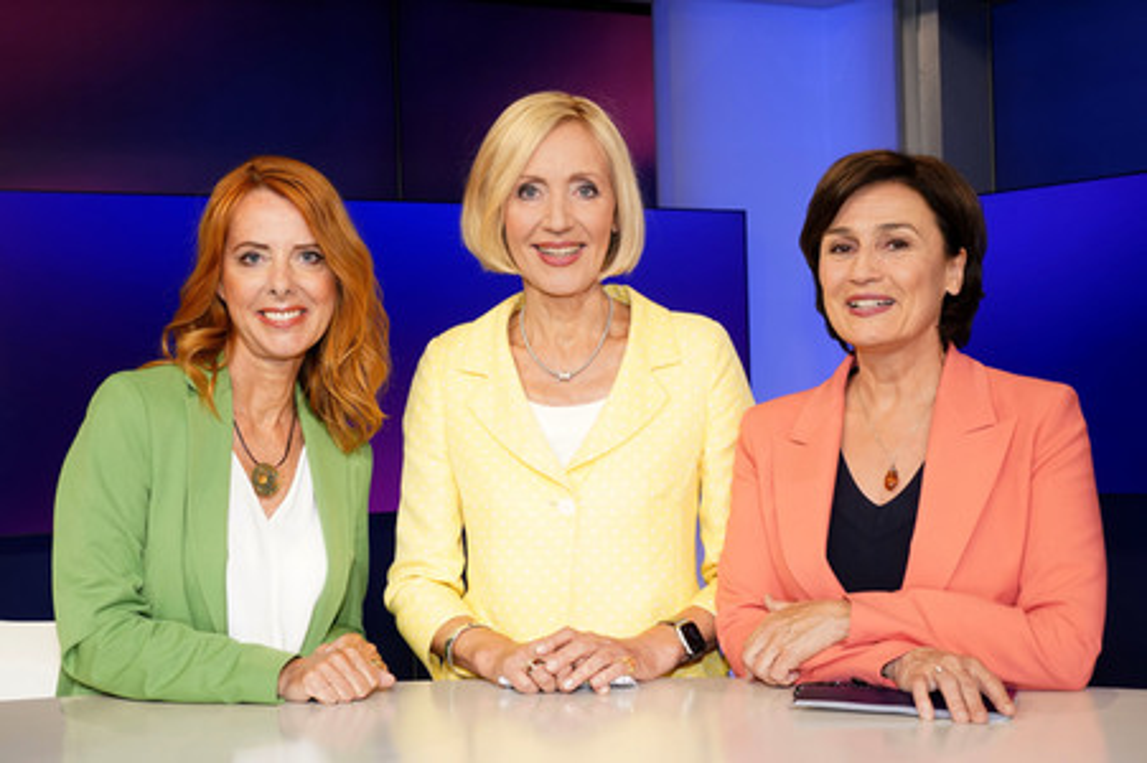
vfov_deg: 34.2
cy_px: 382
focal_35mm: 39
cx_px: 574
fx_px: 1242
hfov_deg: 49.6
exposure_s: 1/125
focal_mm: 39
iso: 2000
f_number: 5.6
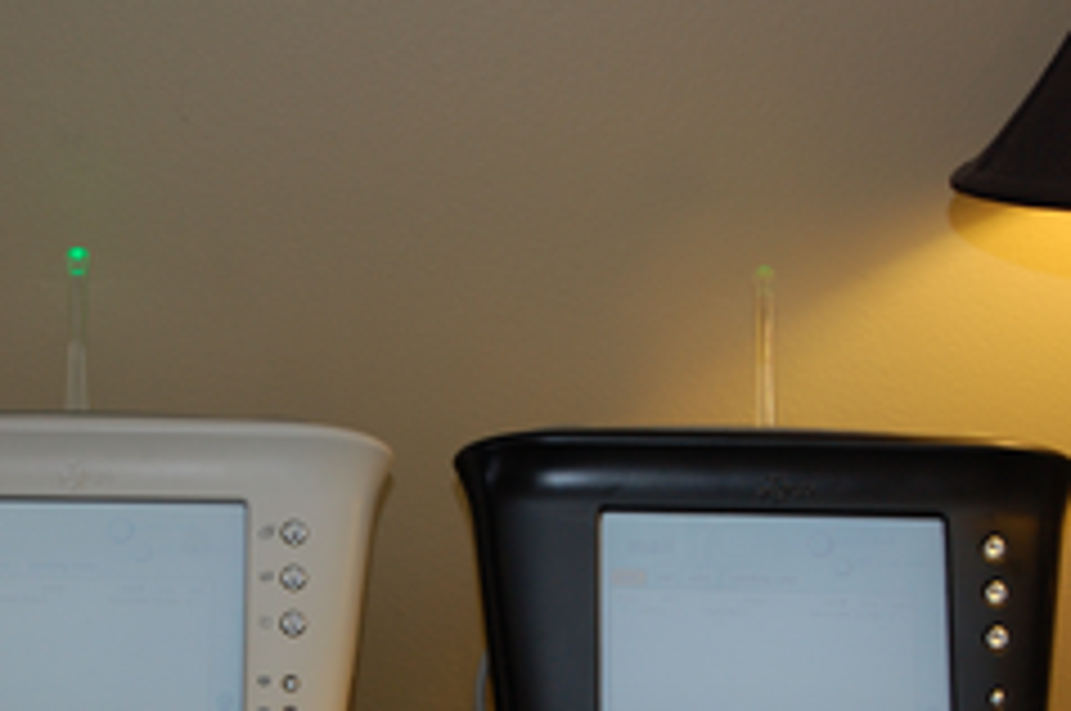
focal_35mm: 121
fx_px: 3595
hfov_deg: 16.9
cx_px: 446
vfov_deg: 11.3
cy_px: 536
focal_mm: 48
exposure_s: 1/60
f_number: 5.6
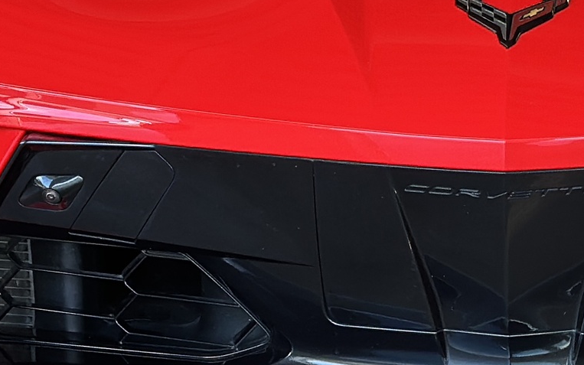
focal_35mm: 192
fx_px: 3056
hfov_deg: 10.8
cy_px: -70
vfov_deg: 6.8
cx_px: 540
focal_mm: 6.86
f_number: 1.78
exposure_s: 1/125
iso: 100
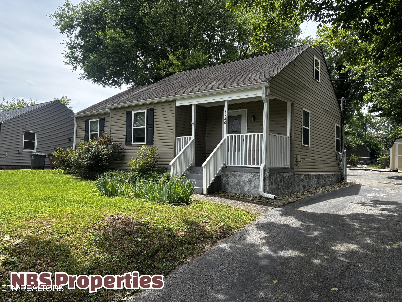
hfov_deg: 67.3
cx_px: 201
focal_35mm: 26
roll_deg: -1.3
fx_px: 302
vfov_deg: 53.1
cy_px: 151
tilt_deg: +1.1
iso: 50
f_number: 1.6
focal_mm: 5.96
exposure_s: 1/903
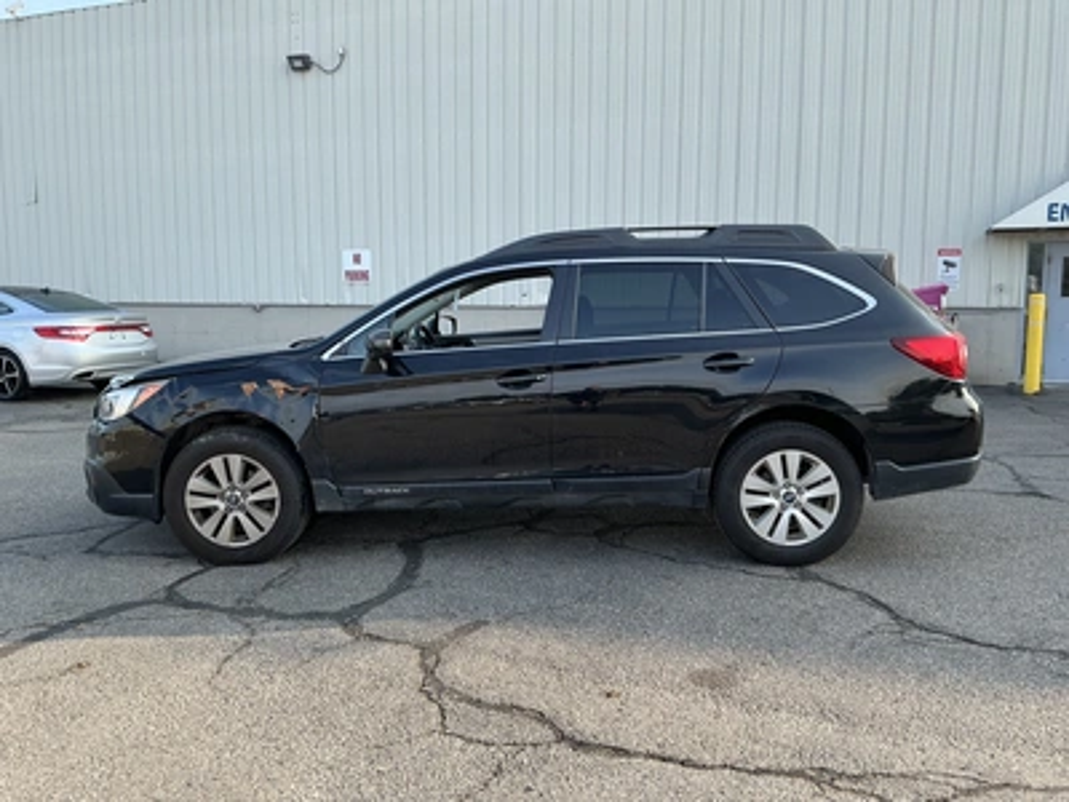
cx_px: 534
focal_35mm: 28
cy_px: 401
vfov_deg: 49.7
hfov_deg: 63.4
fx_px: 865
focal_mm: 3
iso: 25
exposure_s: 1/324
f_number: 1.8
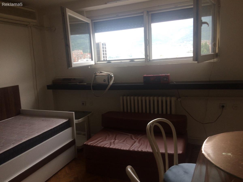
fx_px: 204
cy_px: 91
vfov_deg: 48.2
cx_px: 122
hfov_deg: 61.7
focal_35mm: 29
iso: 64
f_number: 2.2
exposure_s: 1/100
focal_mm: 4.15
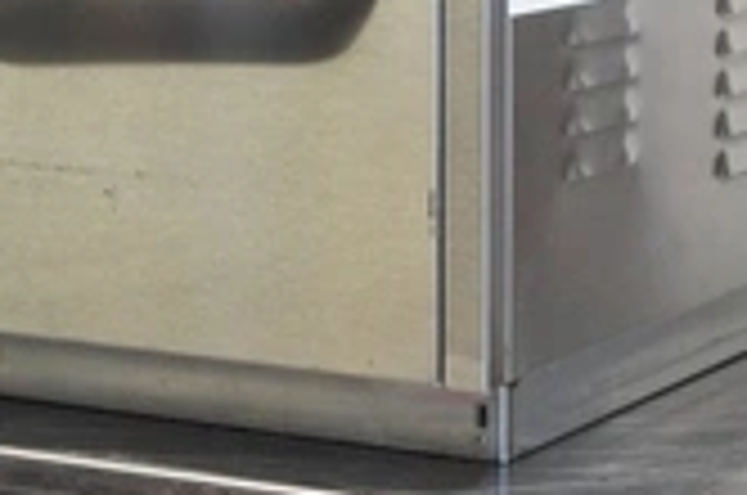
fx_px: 2837
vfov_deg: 9.9
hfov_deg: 15.0
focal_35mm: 137
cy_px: -2
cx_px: 338
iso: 3200
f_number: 6.3
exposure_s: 1/30
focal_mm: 38
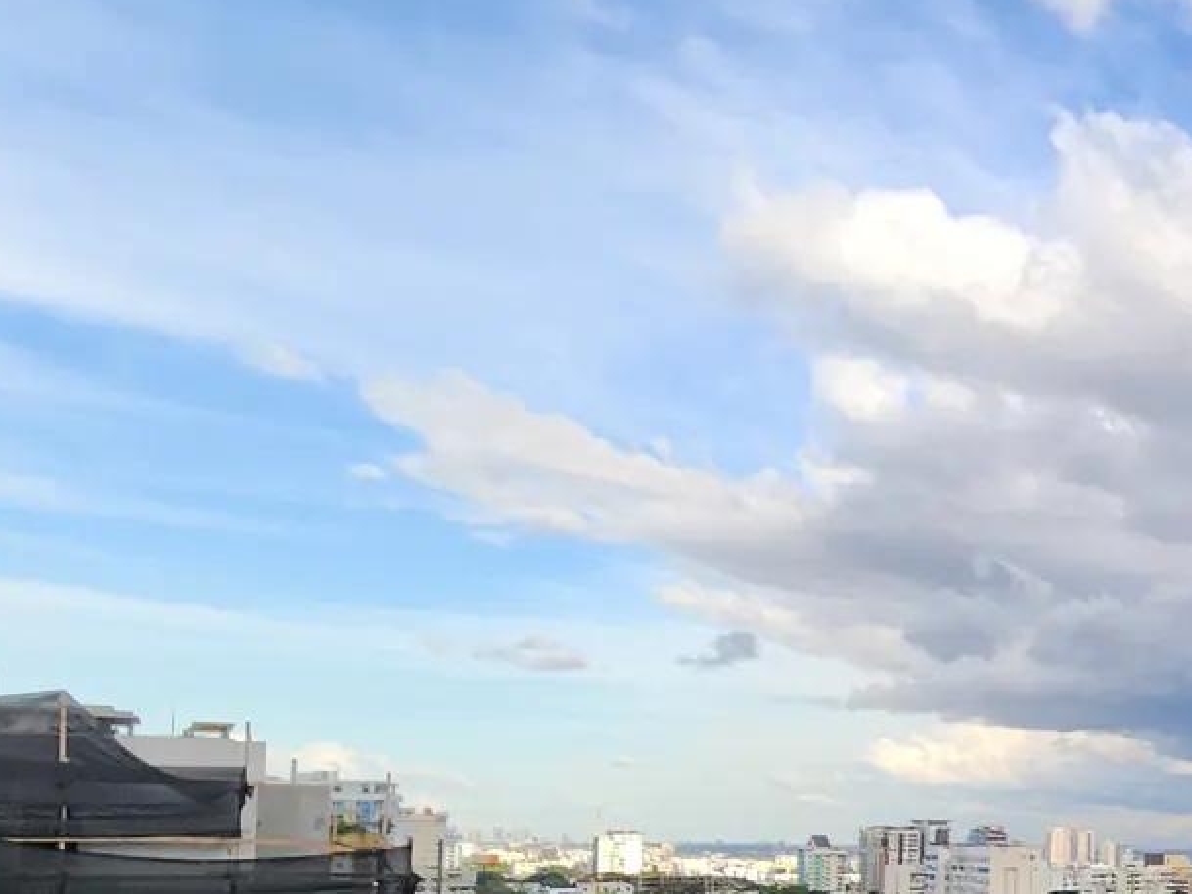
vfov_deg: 33.3
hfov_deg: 28.7
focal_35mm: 41
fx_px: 1412
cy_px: 802
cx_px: 1793
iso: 50
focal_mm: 2.2
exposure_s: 1/909
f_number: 2.2
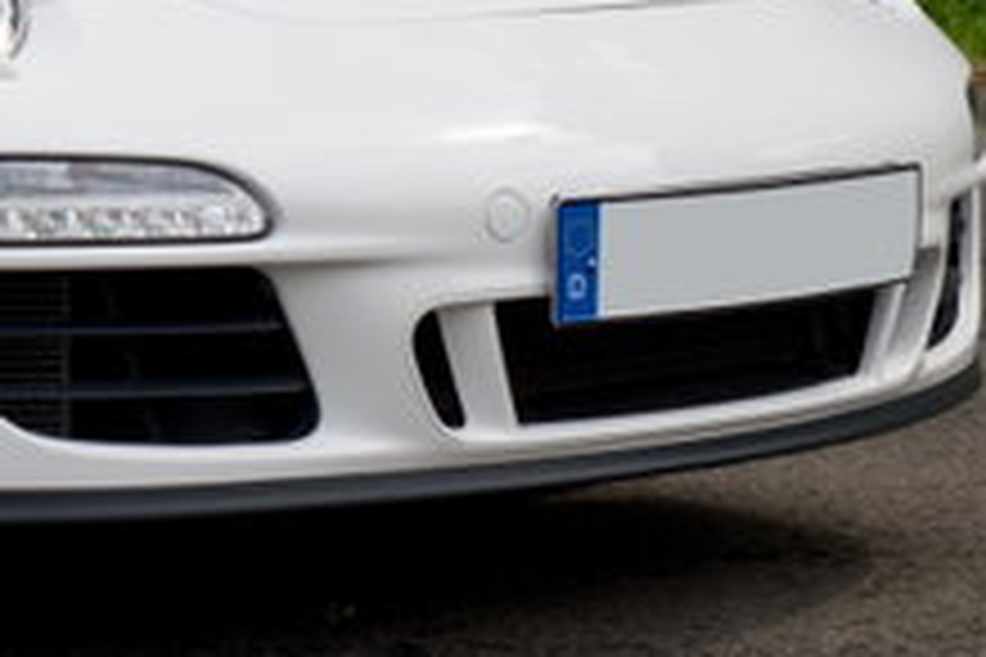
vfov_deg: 7.8
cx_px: -432
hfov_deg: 11.3
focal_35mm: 175
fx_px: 4793
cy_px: -189
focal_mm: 50
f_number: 8
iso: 100
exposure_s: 1/125
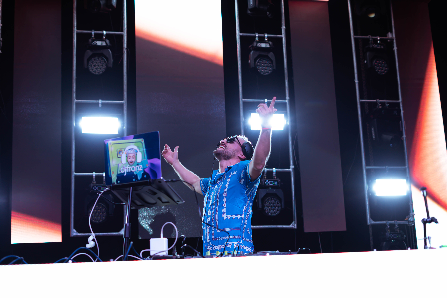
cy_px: 149
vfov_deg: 27.0
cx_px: 224
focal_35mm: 50
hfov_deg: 39.6
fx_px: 621
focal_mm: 50
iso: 125
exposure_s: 1/125
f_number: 2.8
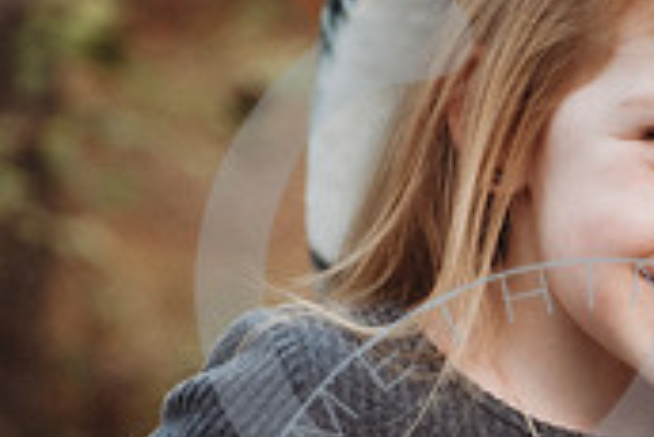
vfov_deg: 6.8
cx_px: 798
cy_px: 329
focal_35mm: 202
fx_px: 3673
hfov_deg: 10.0
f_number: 2.8
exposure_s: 1/400
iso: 100
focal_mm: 60
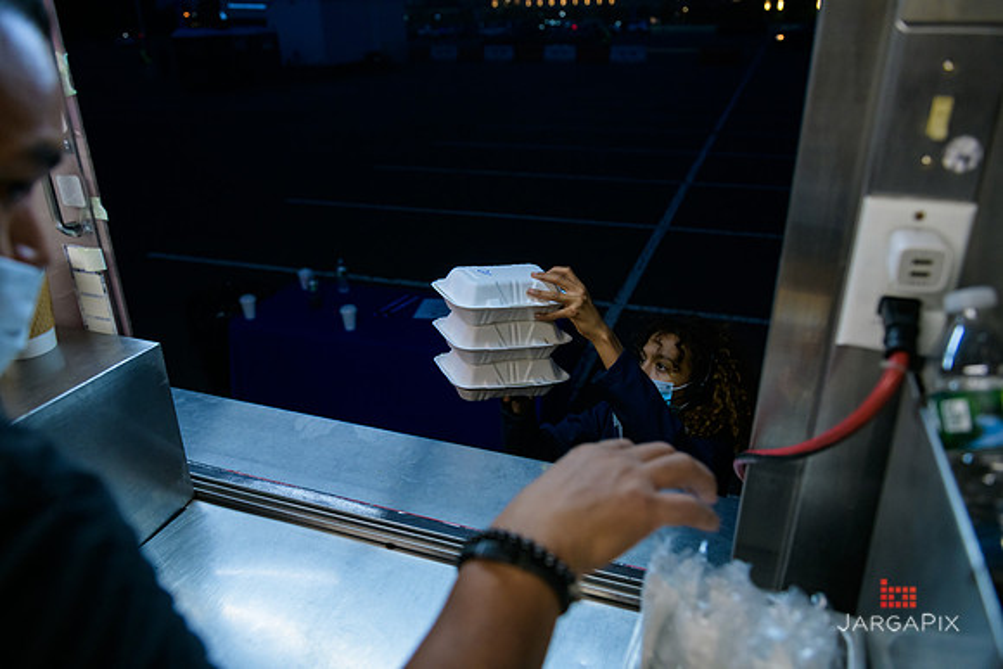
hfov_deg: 69.4
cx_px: 502
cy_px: 334
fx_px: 725
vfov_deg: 49.6
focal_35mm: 26
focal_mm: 26
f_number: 3.2
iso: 1600
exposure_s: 1/400
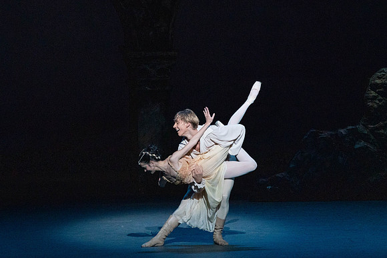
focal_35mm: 349
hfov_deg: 5.9
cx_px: 182
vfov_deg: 3.9
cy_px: 85
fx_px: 3749
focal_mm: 244
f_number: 7.1
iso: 8000
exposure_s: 1/200
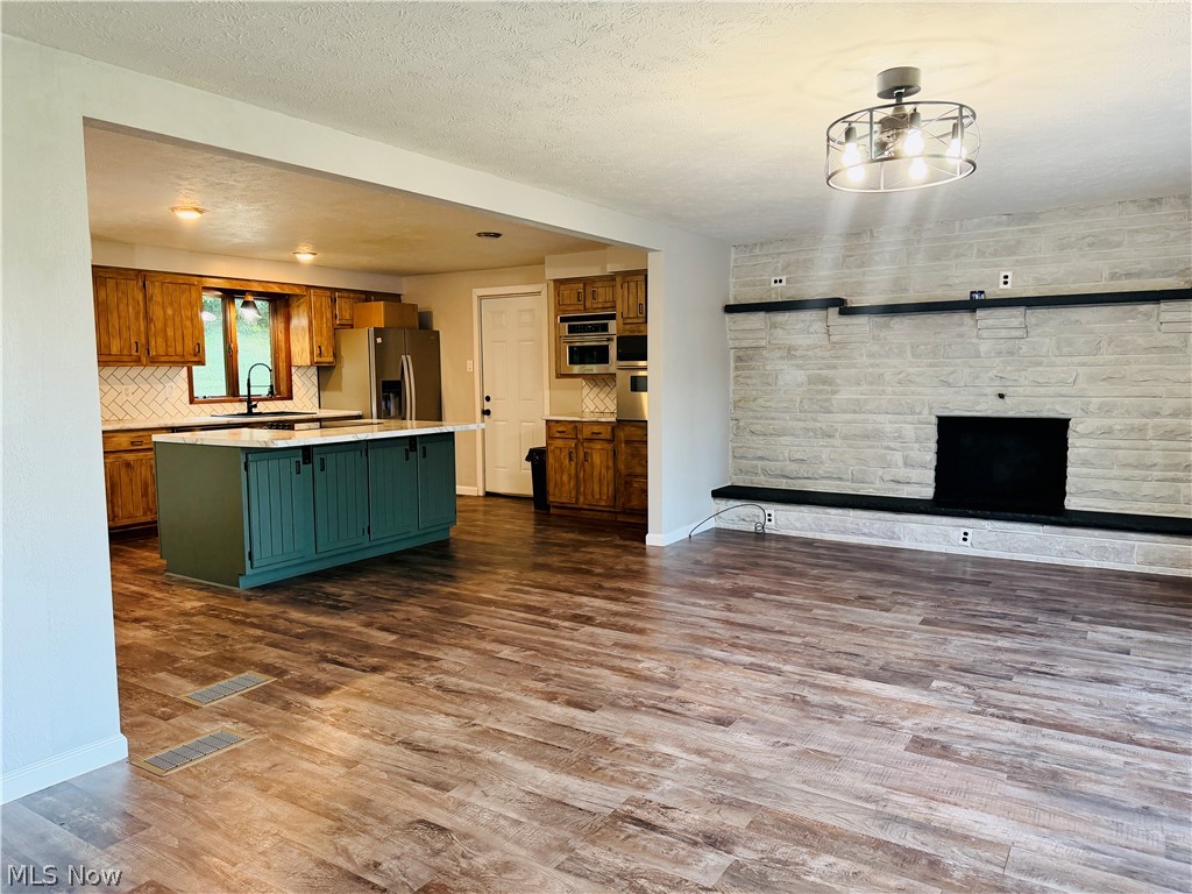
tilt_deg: -5.1
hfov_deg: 71.6
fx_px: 826
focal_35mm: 24
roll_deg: +1.2
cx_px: 596
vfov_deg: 56.8
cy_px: 447
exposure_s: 1/60
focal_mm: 6.76
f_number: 1.78
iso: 250
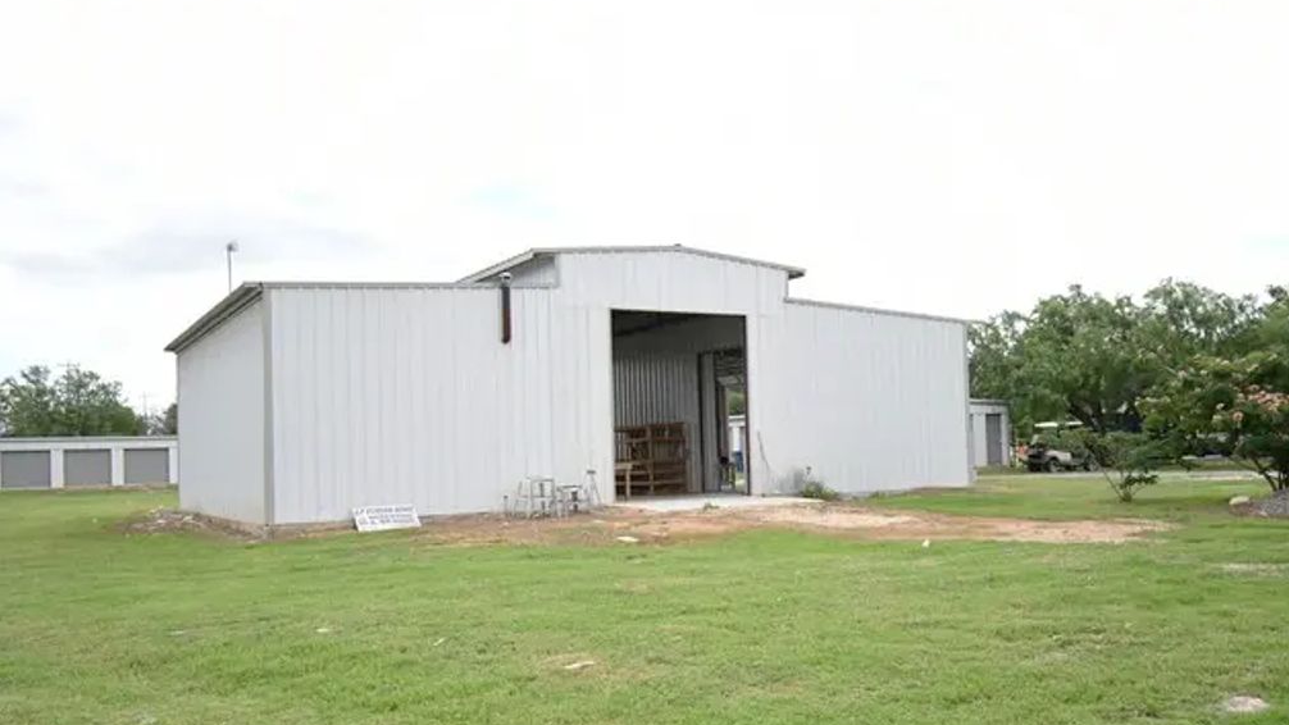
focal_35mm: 32
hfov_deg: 61.0
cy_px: 418
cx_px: 655
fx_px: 1094
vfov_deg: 36.6
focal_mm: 20
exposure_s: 1/8000
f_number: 5.6
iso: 4000
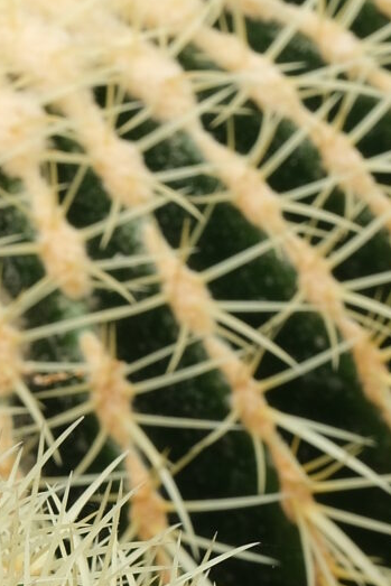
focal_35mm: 587
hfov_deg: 2.3
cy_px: 893
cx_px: -421
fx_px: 9556
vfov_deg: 3.5
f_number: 11
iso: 160
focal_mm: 80
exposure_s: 1/75
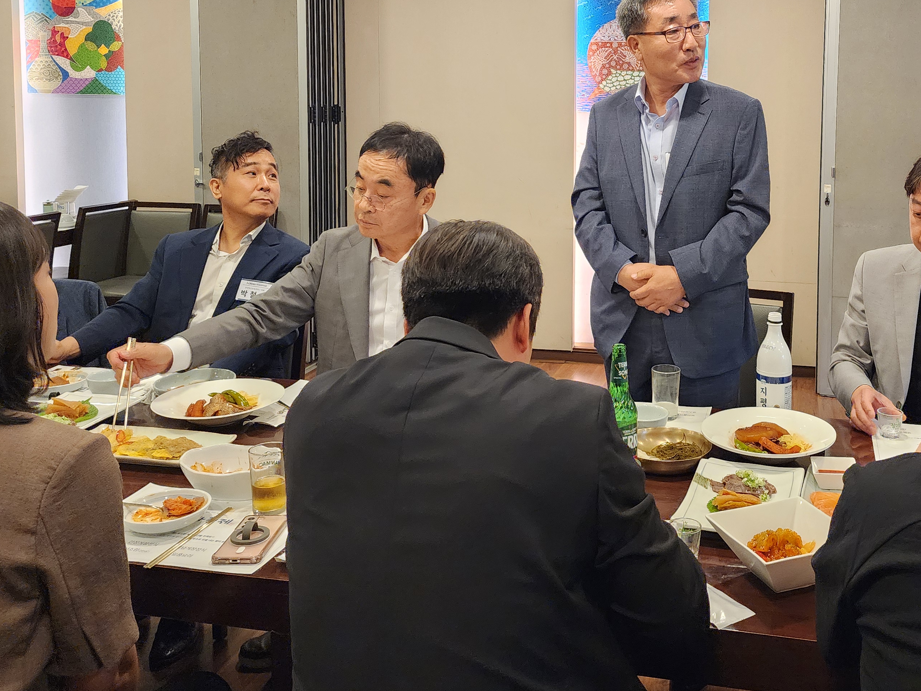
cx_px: 615
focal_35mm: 36
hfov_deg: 50.4
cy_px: 179
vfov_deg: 38.7
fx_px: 958
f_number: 1.8
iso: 640
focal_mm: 6.4
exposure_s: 1/120
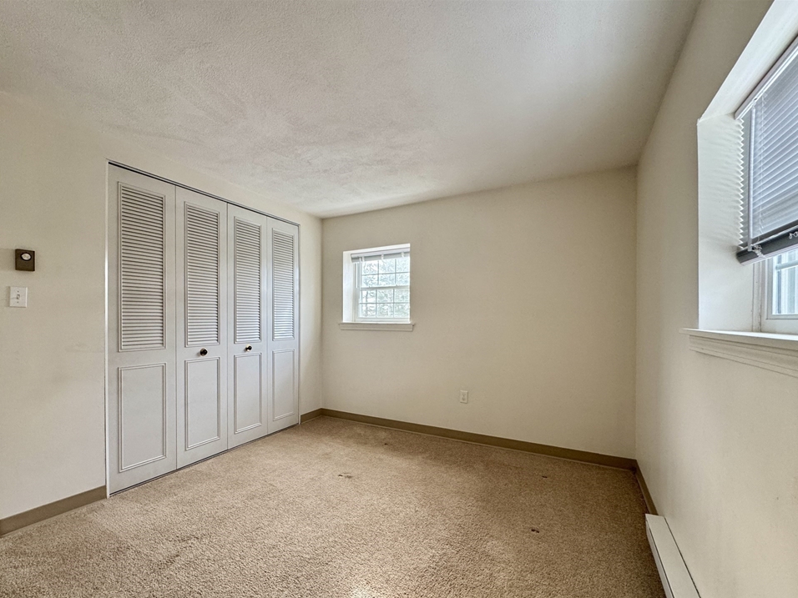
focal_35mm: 15
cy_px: 319
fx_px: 346
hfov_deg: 98.1
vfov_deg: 81.6
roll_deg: -0.2
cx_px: 380
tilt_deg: -1.0
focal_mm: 2.22
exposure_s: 1/99
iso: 200
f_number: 2.2
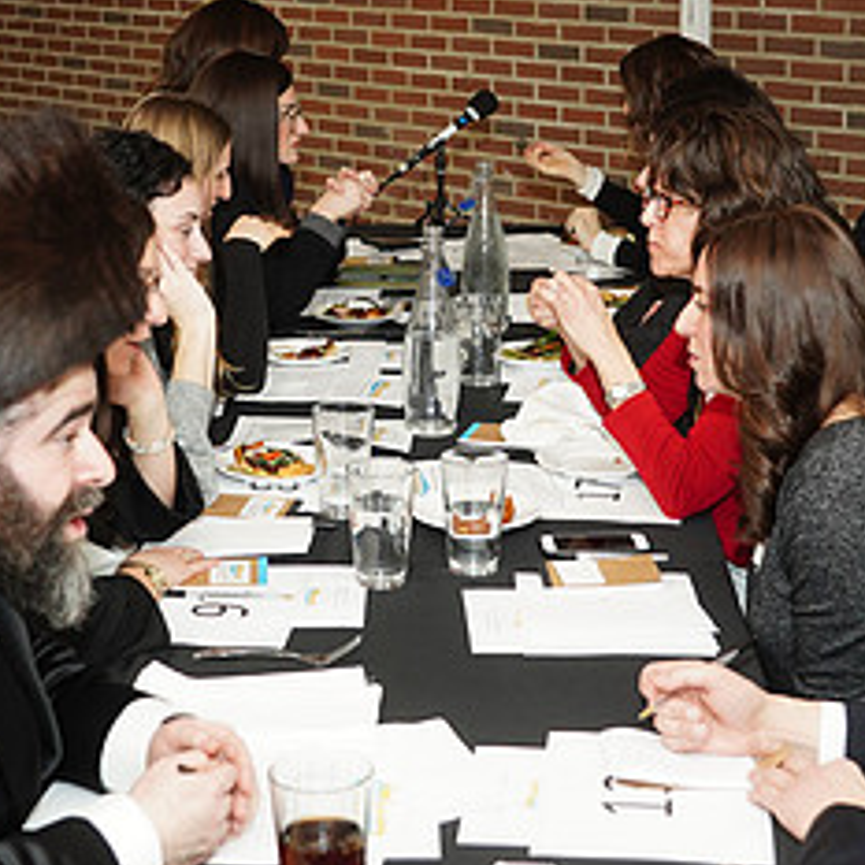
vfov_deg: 23.8
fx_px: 2036
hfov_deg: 24.0
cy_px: 262
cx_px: 427
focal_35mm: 72
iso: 1600
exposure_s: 1/100
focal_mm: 34
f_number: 4
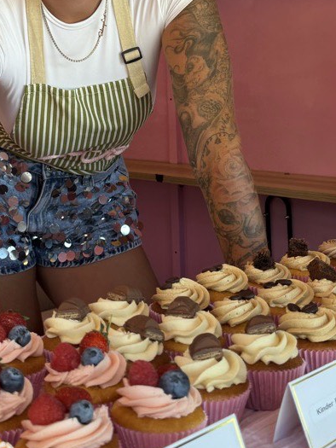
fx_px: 828
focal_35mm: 64
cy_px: 113
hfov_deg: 22.9
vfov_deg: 29.8
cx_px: 143
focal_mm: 6.76
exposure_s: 1/141
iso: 64
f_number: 1.78
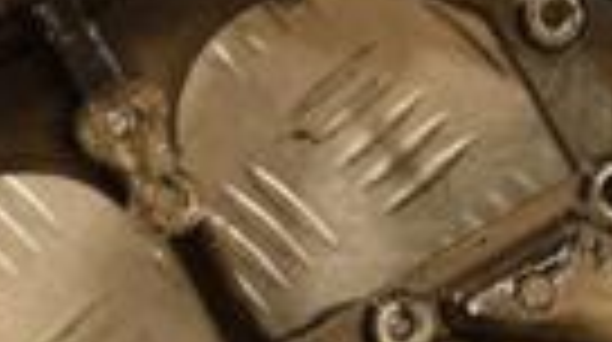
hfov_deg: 7.4
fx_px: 4731
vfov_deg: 4.1
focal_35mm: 292
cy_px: 360
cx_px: 648
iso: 800
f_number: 5.6
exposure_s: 1/125
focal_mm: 42
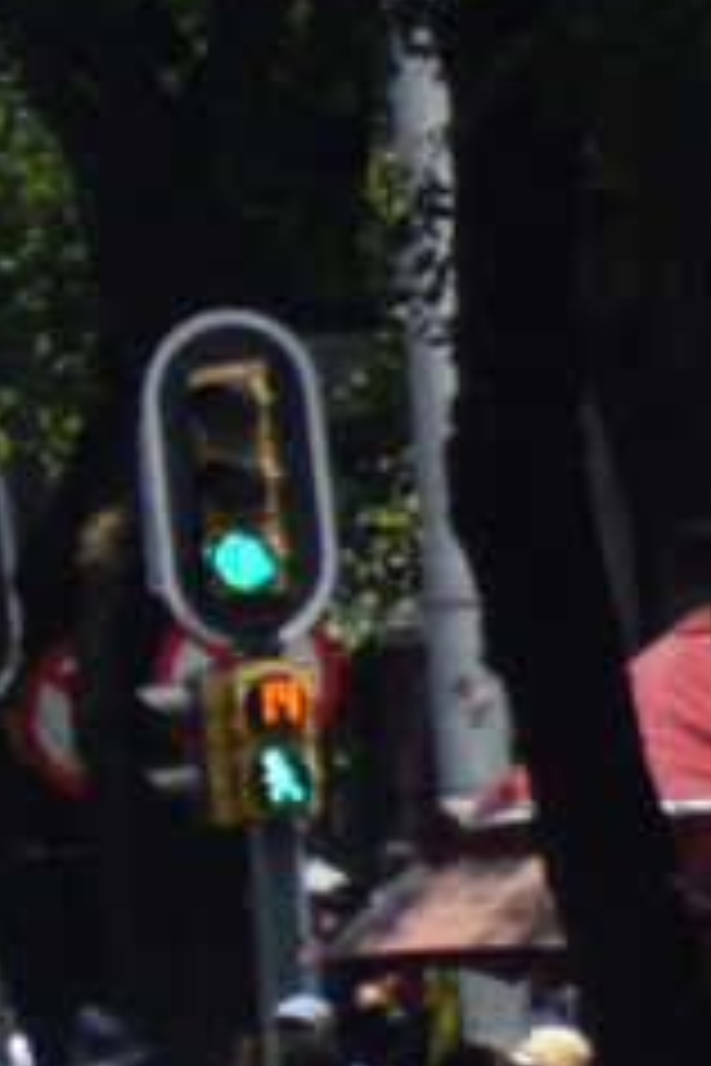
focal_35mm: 2347
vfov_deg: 0.9
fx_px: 69536
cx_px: -4293
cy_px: 2265
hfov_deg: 0.6
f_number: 5.6
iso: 360
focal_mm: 145
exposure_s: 1/2000
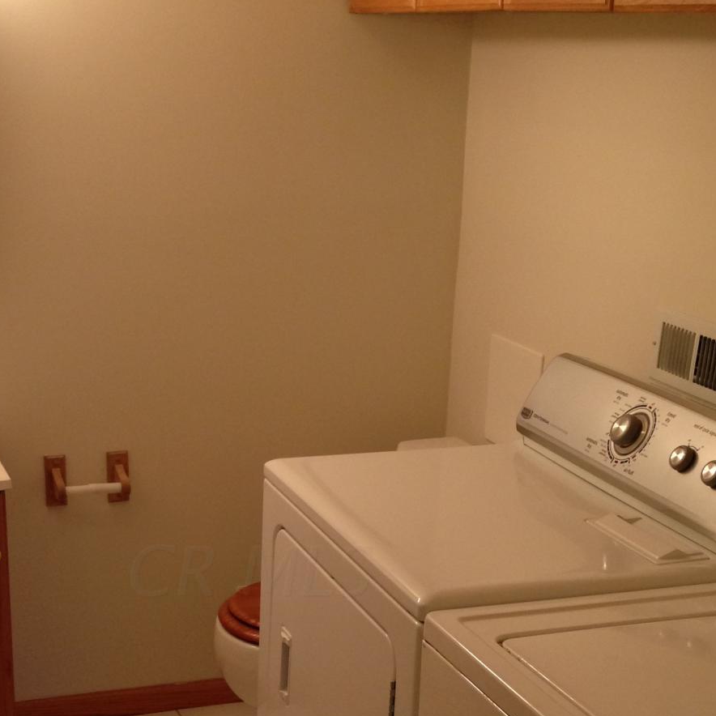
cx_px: 250
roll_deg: +0.1
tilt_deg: -20.6
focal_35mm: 66
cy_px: 570
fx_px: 1544
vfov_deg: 25.7
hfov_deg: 26.0
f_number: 2.4
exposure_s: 1/20
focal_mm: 4.12
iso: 100
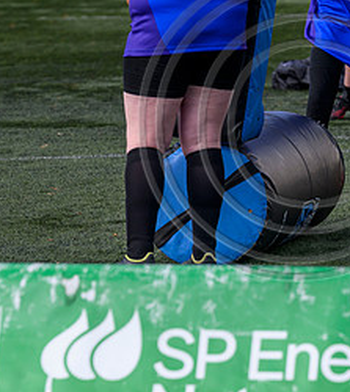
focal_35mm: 327
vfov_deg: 5.7
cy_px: 122
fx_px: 3974
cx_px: 286
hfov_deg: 5.0
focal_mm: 135
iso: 500
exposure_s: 1/1250
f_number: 4.5
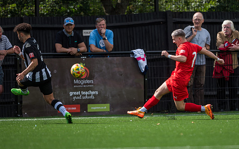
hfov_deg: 2.9
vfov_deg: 1.8
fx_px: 4730
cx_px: 155
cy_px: 75
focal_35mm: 726
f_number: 2.8
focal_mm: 400
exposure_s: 1/2000
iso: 200
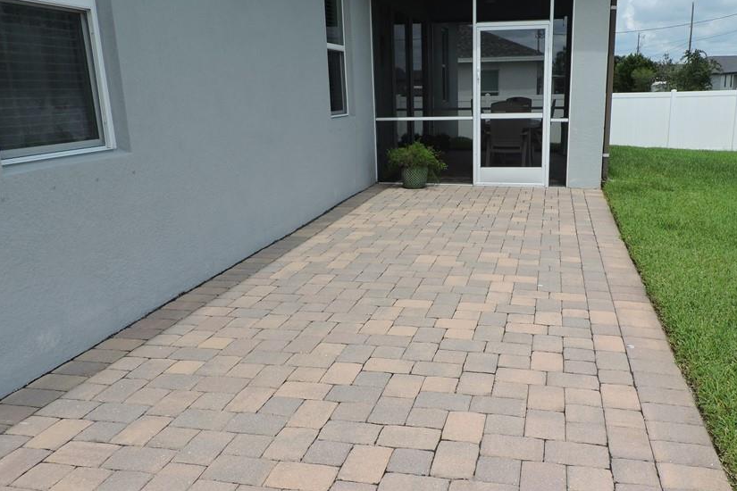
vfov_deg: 42.2
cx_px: 427
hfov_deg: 60.0
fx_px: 635
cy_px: 278
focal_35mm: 31
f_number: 3.7
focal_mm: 4.3
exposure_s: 1/1250
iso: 100
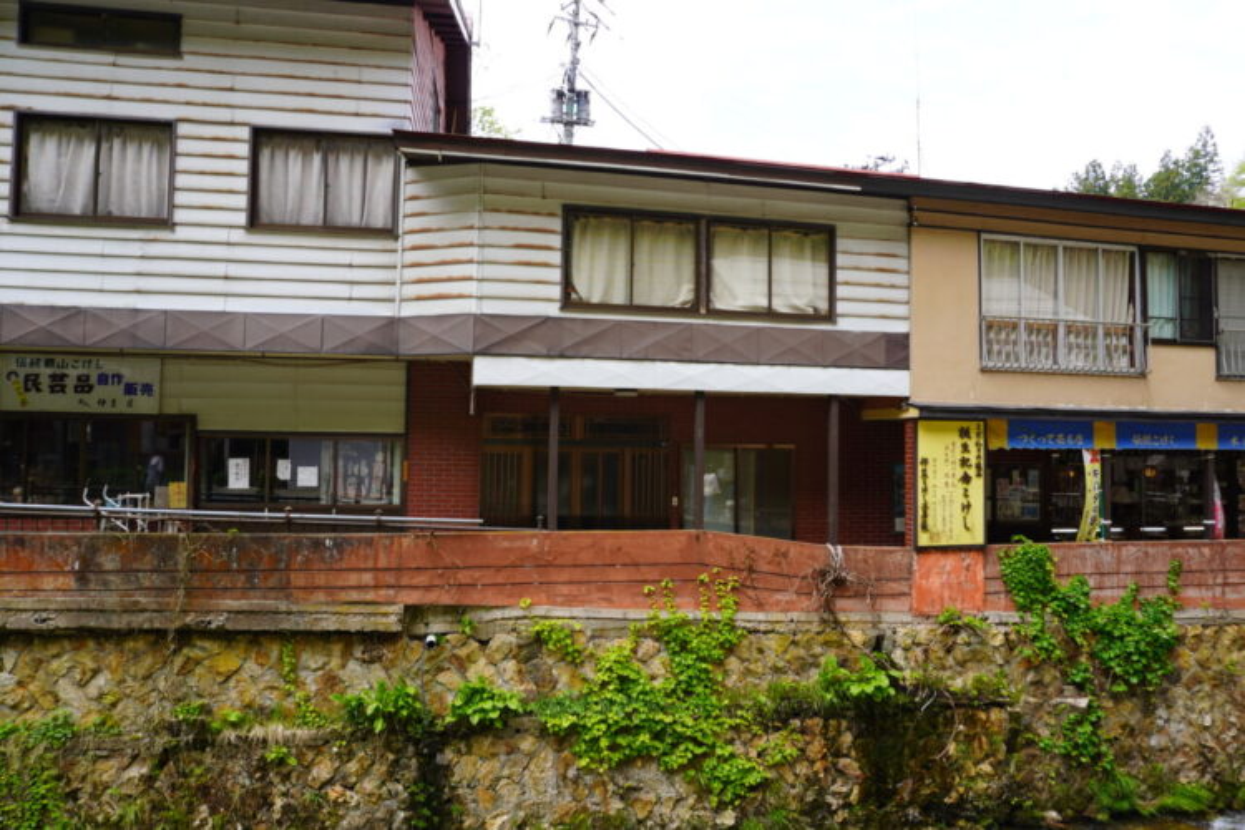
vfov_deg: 53.1
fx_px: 830
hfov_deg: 73.7
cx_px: 622
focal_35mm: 24
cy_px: 415
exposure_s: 1/100
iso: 100
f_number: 6.3
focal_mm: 16
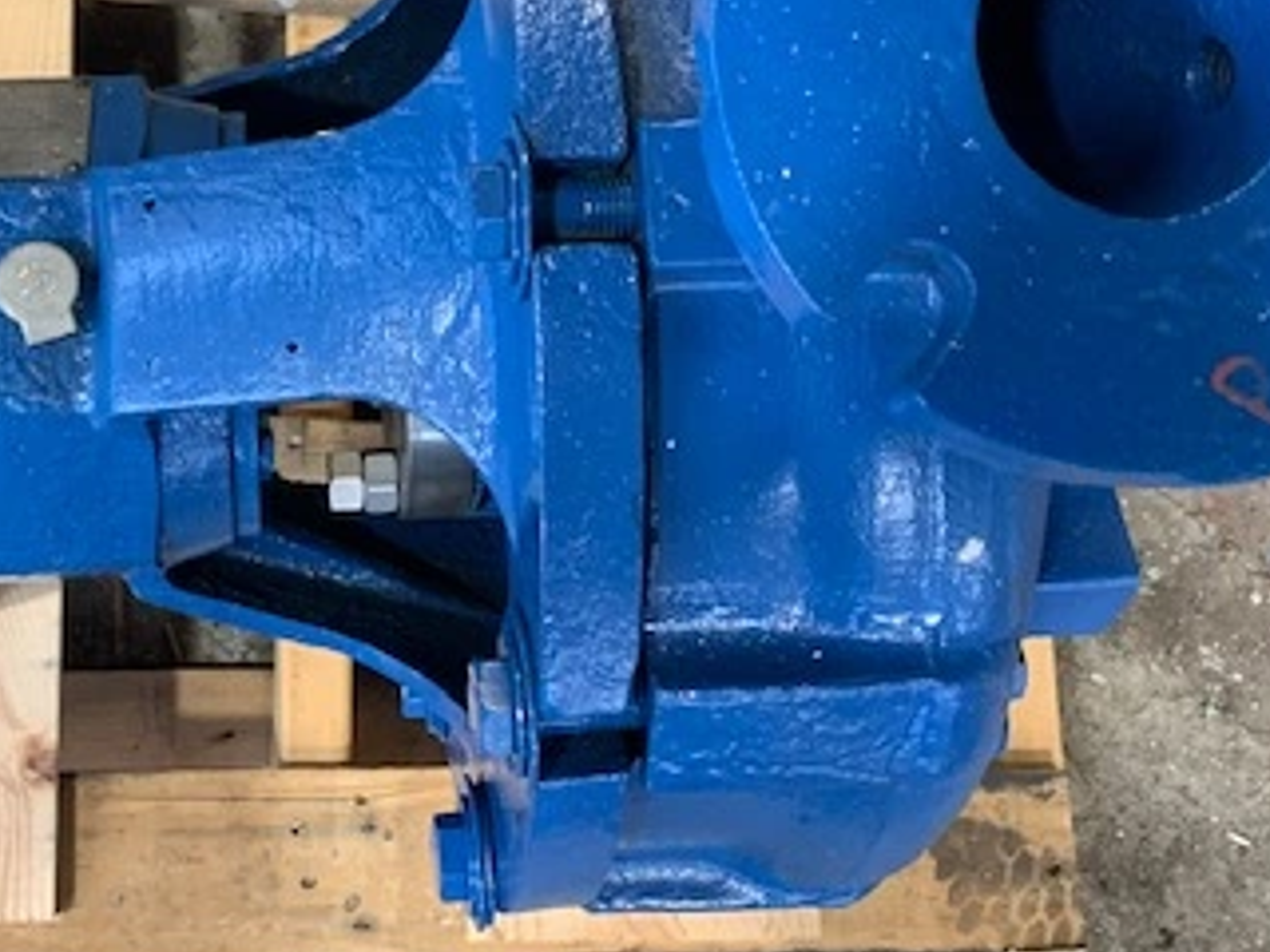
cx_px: 377
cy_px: 210
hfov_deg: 36.3
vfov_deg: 27.5
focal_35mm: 52
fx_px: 1908
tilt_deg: -80.0
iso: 250
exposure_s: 1/60
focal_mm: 4.25
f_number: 1.8
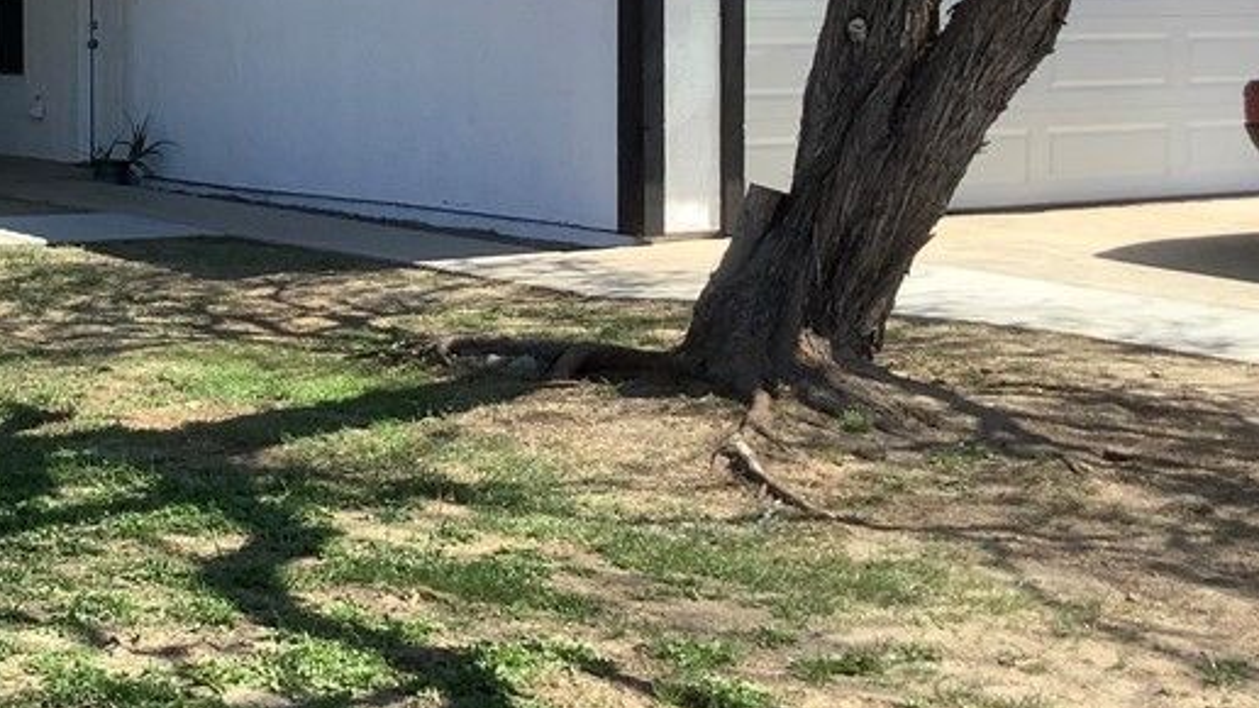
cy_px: 83
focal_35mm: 67
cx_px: 29
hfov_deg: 29.6
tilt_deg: -1.8
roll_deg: +0.3
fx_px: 2236
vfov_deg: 17.7
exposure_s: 1/815
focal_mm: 3.3
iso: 25
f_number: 2.4
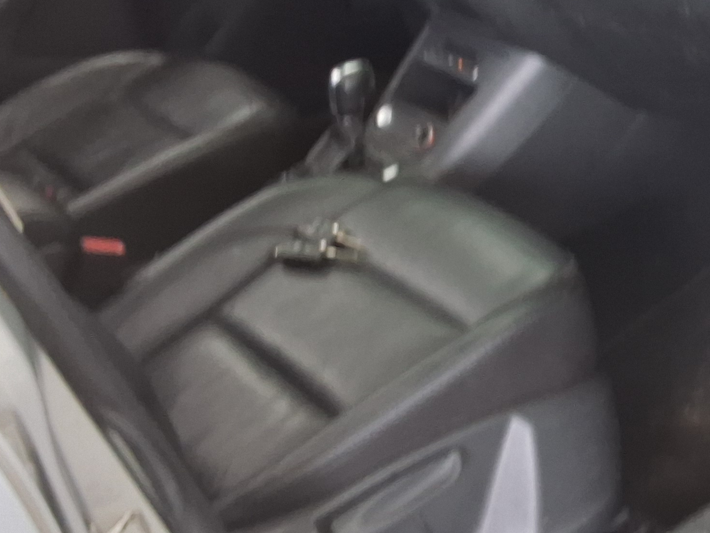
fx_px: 1272
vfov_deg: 23.4
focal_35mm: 62
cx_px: 687
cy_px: 122
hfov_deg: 29.4
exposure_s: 1/60
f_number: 1.9
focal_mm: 2.91
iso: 40
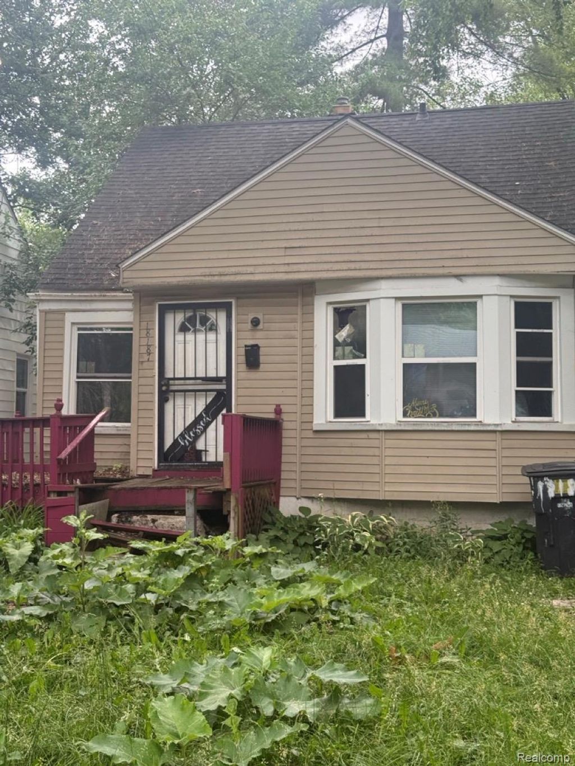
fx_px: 1063
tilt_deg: +3.7
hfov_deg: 30.3
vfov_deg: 39.7
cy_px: 383
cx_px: 288
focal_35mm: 48
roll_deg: -0.3
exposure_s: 1/364
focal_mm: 6.76
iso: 80
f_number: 1.78
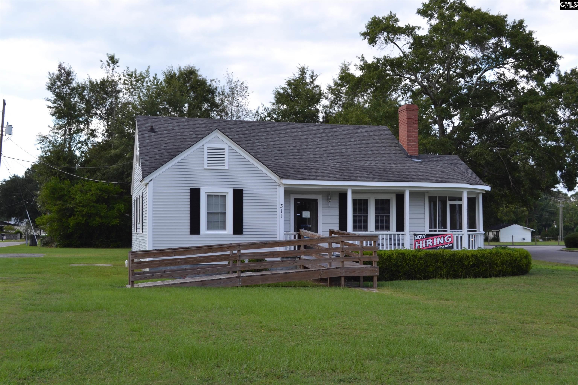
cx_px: 289
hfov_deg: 46.4
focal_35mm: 42
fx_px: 674
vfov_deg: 31.9
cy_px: 192
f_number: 5.6
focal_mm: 28
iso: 140
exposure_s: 1/125
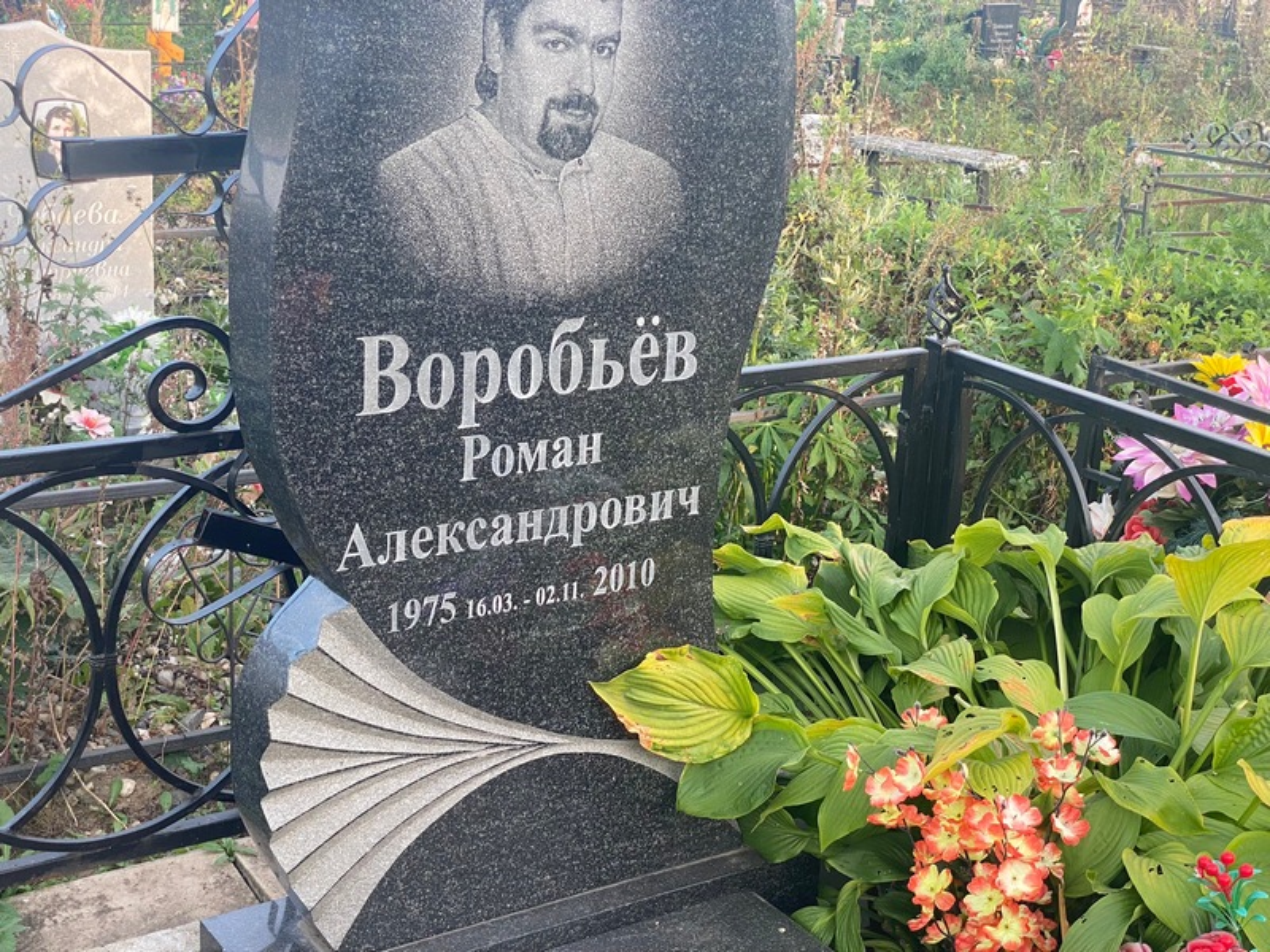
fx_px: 1908
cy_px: 476
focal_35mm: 52
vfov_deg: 28.0
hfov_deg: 36.8
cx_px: 635
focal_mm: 6
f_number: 2
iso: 50
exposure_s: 1/121
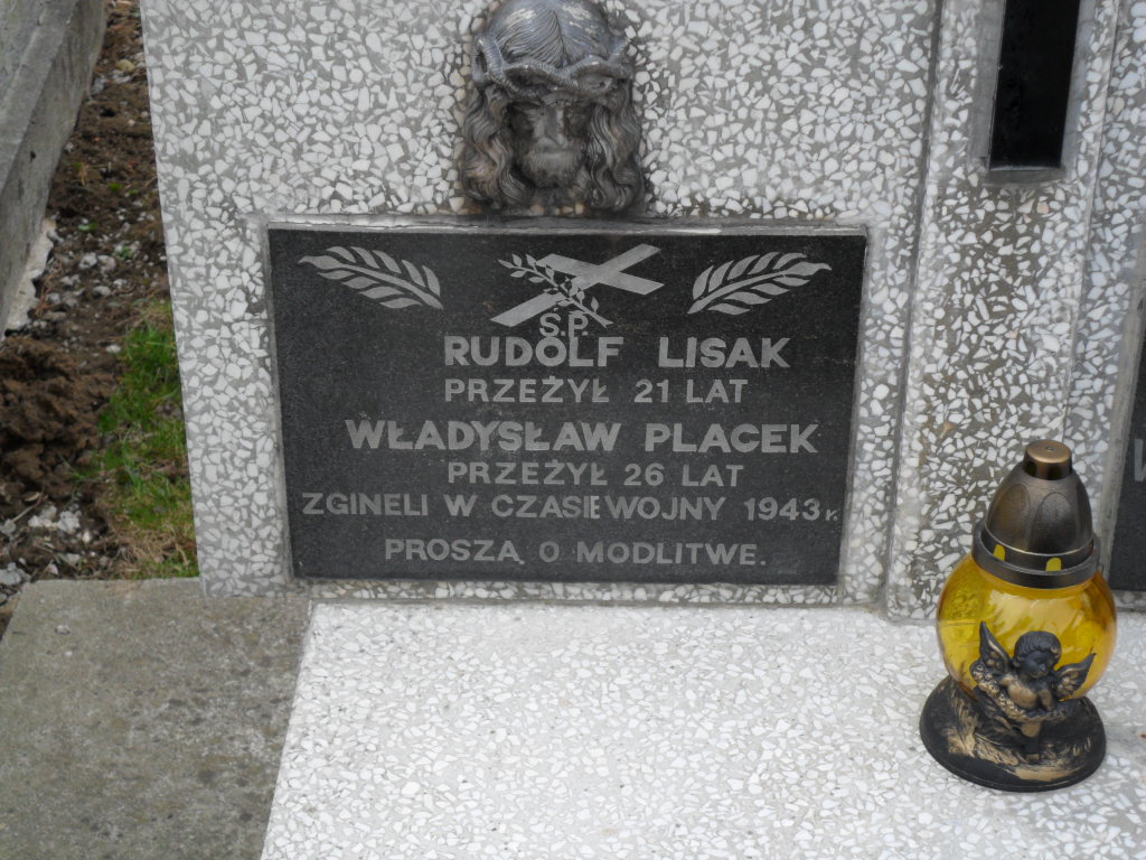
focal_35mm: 74
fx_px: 2450
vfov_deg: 19.9
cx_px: 573
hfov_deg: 26.3
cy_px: 430
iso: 100
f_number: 3.9
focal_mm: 13.2
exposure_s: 1/90
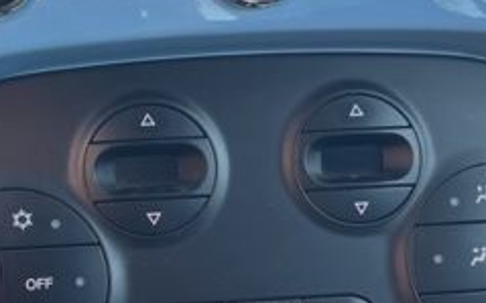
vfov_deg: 11.1
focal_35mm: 118
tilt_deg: -29.1
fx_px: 1562
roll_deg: +1.2
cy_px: 171
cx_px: 148
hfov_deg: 17.6
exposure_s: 1/122
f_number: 1.6
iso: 64
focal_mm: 5.1
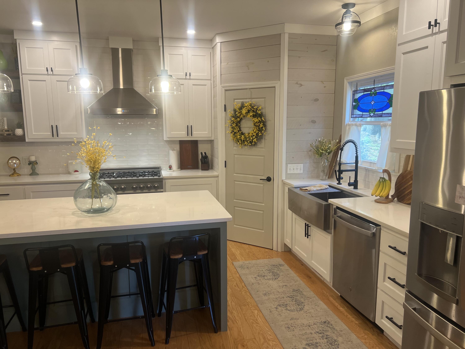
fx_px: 349
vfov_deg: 53.1
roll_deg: +0.5
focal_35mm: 26
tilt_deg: -9.1
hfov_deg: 67.3
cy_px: 174
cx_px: 232
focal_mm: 5.7
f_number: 1.5
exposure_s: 1/120
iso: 125
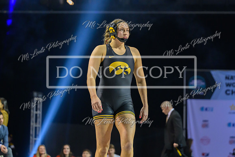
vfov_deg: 10.8
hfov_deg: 16.2
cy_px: 63
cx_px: 114
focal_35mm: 127
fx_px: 826
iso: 4000
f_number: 2.8
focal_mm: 98
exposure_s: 1/800
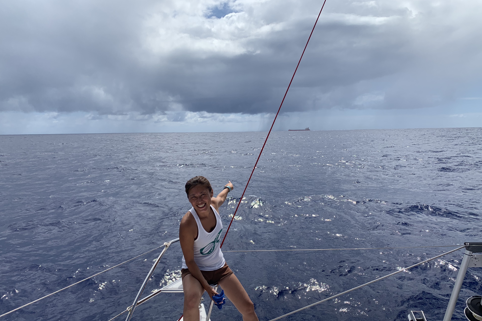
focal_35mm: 28
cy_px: 184
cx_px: 248
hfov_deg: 65.5
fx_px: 375
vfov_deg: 46.3
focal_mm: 4.25
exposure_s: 1/4464
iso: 25
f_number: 1.8
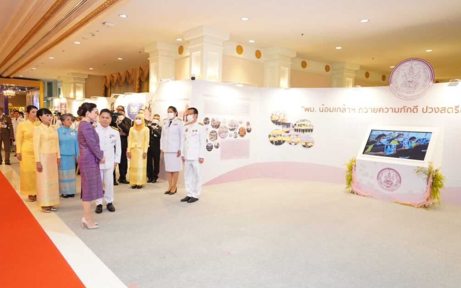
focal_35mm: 25
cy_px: 145
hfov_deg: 72.6
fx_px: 314
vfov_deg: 49.3
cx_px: 231
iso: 2000
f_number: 3.5
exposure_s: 1/160
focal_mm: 24
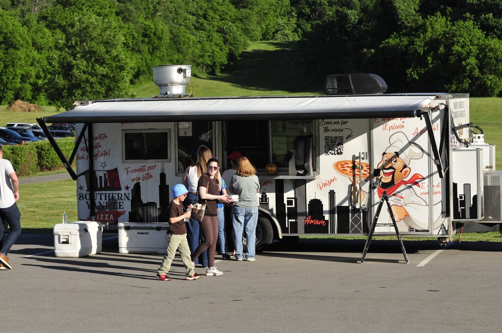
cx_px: 251
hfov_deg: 19.5
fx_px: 1462
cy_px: 166
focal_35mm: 105
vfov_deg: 13.0
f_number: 4.5
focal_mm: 70
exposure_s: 1/2000
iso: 320
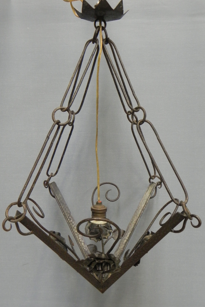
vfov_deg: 54.4
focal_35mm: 35
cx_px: 100
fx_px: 299
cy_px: 153
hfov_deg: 37.9
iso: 400
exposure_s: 1/12.6
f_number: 2.8
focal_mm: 5.9
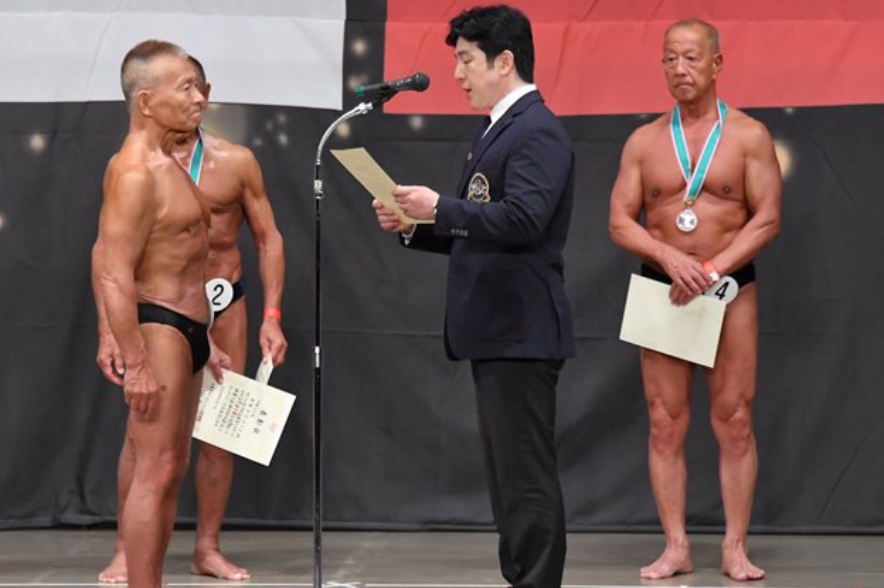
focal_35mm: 251
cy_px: 333
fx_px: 6158
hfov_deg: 8.2
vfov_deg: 5.5
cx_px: 404
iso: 5000
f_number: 5.6
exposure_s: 1/400
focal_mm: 135
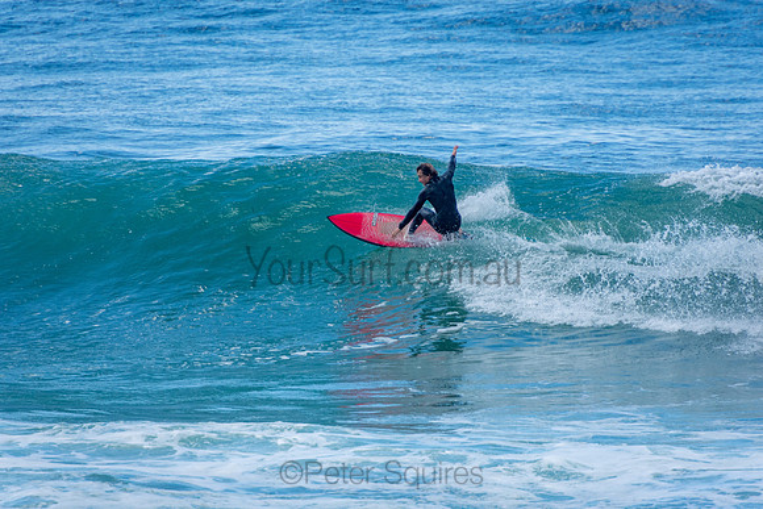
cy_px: 254
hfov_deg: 3.4
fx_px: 12719
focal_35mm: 600
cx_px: 382
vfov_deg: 2.3
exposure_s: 1/2000
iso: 560
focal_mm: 400
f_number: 5.6
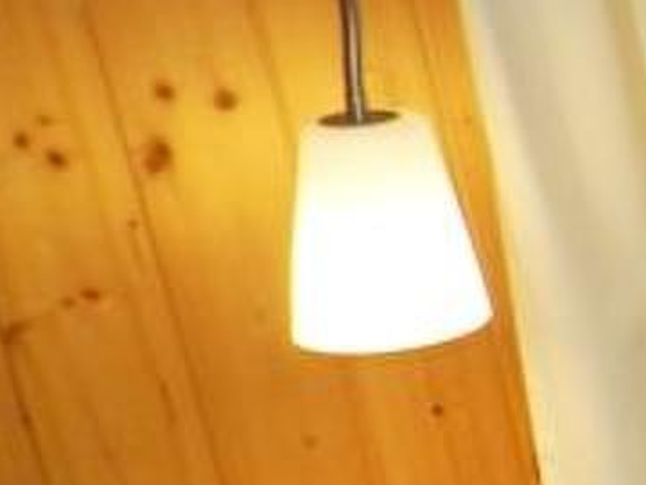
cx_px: 1649
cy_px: 287
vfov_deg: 11.3
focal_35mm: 131
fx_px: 2445
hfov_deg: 11.7
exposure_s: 1/40
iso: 160
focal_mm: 4
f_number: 3.4
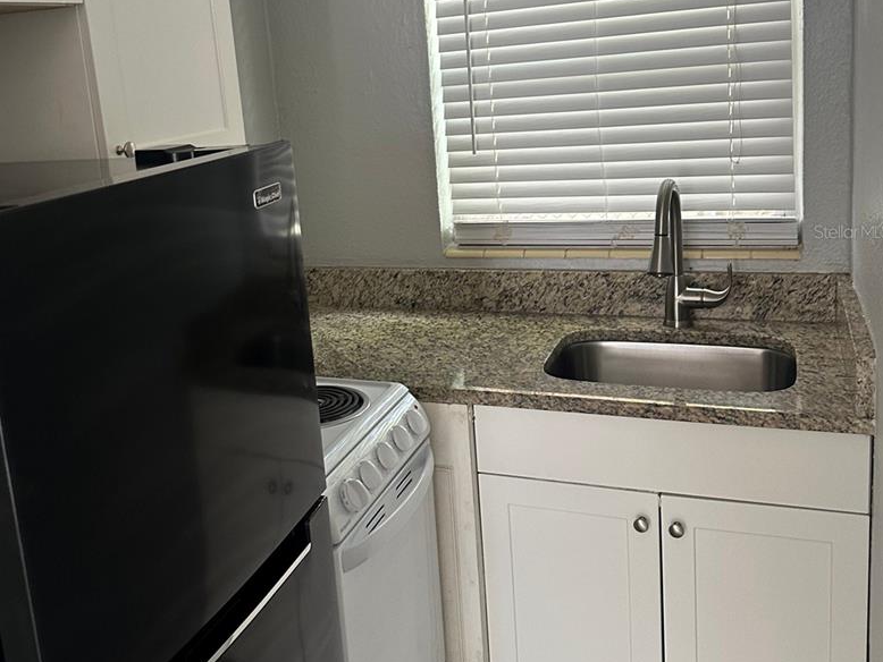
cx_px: 384
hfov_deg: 50.0
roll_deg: +3.1
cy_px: 231
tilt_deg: -10.0
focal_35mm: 37
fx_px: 944
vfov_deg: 38.3
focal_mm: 6.86
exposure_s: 1/70
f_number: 1.78
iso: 250
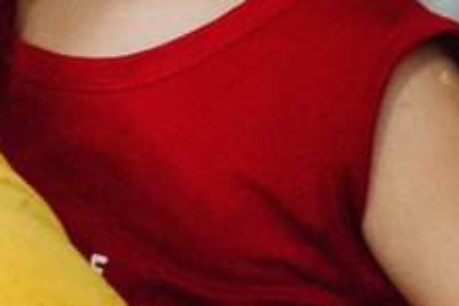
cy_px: -121
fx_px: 4143
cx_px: 107
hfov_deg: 6.3
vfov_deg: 4.2
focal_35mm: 325
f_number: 4
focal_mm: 77
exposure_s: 1/100
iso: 20000
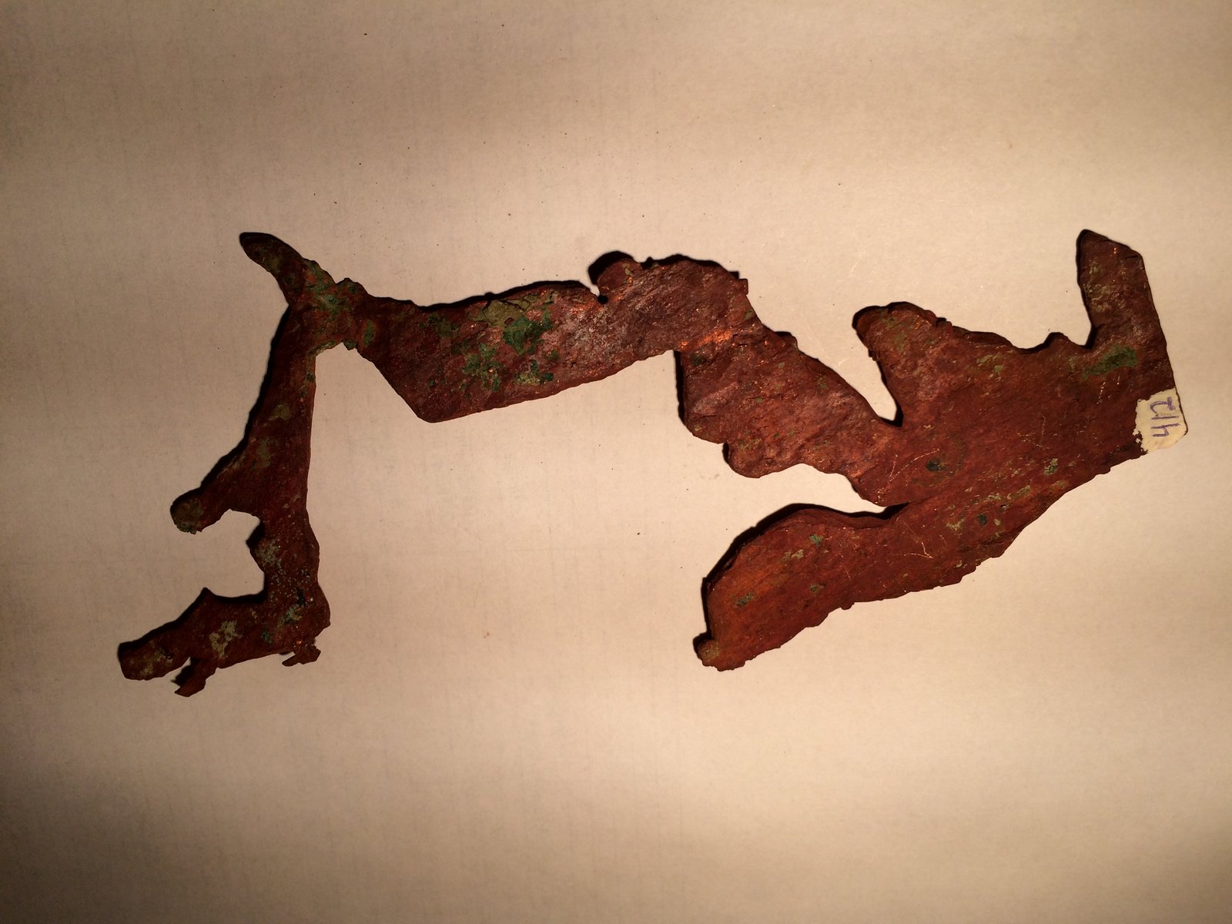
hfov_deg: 61.7
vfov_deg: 48.2
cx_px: 616
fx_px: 1032
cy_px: 462
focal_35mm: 29
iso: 32
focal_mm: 4.15
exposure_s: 1/241
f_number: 2.2
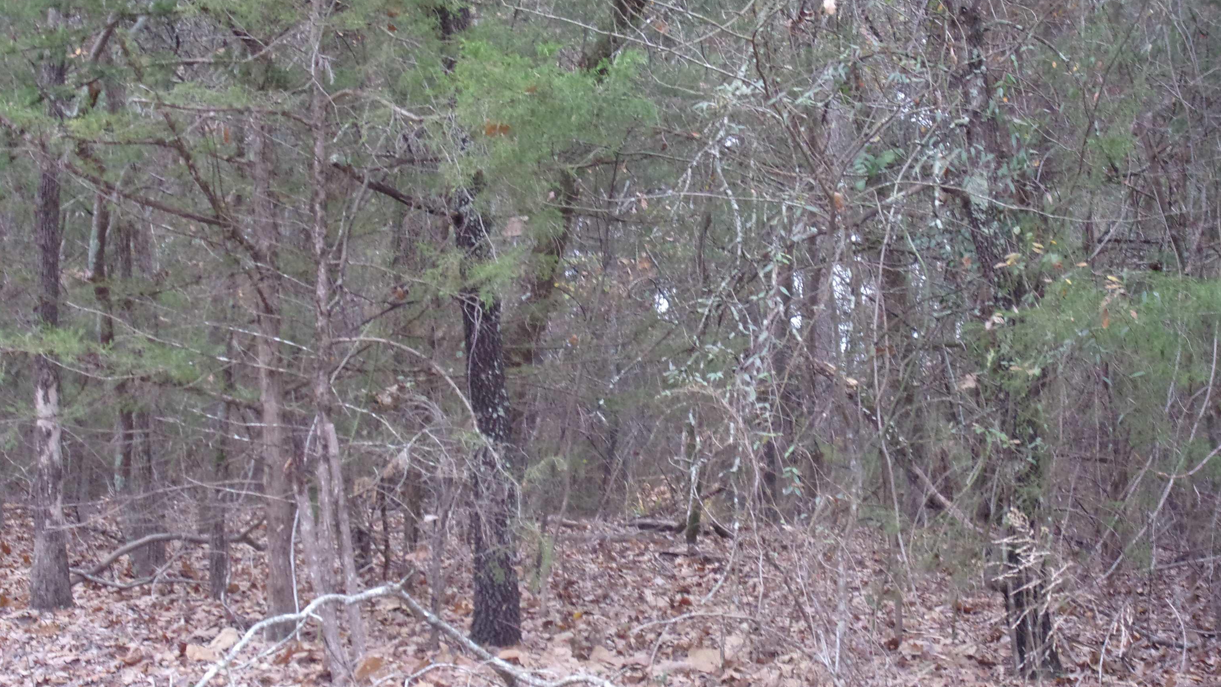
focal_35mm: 83
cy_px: 377
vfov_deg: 14.6
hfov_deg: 25.6
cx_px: 611
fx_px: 2687
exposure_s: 1/40
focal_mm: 13.6
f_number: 4.7
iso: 185
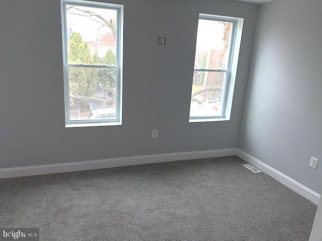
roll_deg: -3.7
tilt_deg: -16.0
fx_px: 242
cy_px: 120
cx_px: 161
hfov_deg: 67.3
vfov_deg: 53.1
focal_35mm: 26
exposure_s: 1/156
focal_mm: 4.25
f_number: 1.8
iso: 25
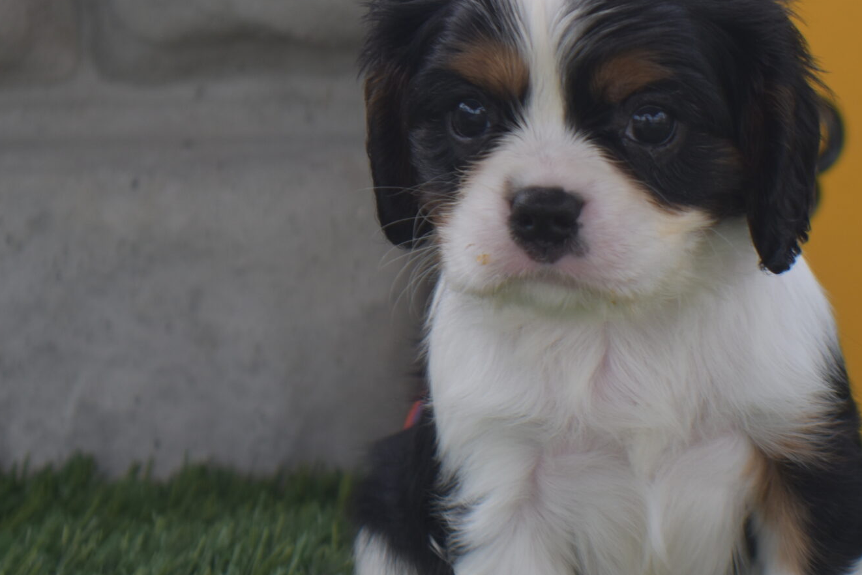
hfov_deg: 13.5
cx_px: 691
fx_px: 3616
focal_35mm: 151
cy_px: 338
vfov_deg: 9.1
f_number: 5.6
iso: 200
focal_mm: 52
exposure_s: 1/250
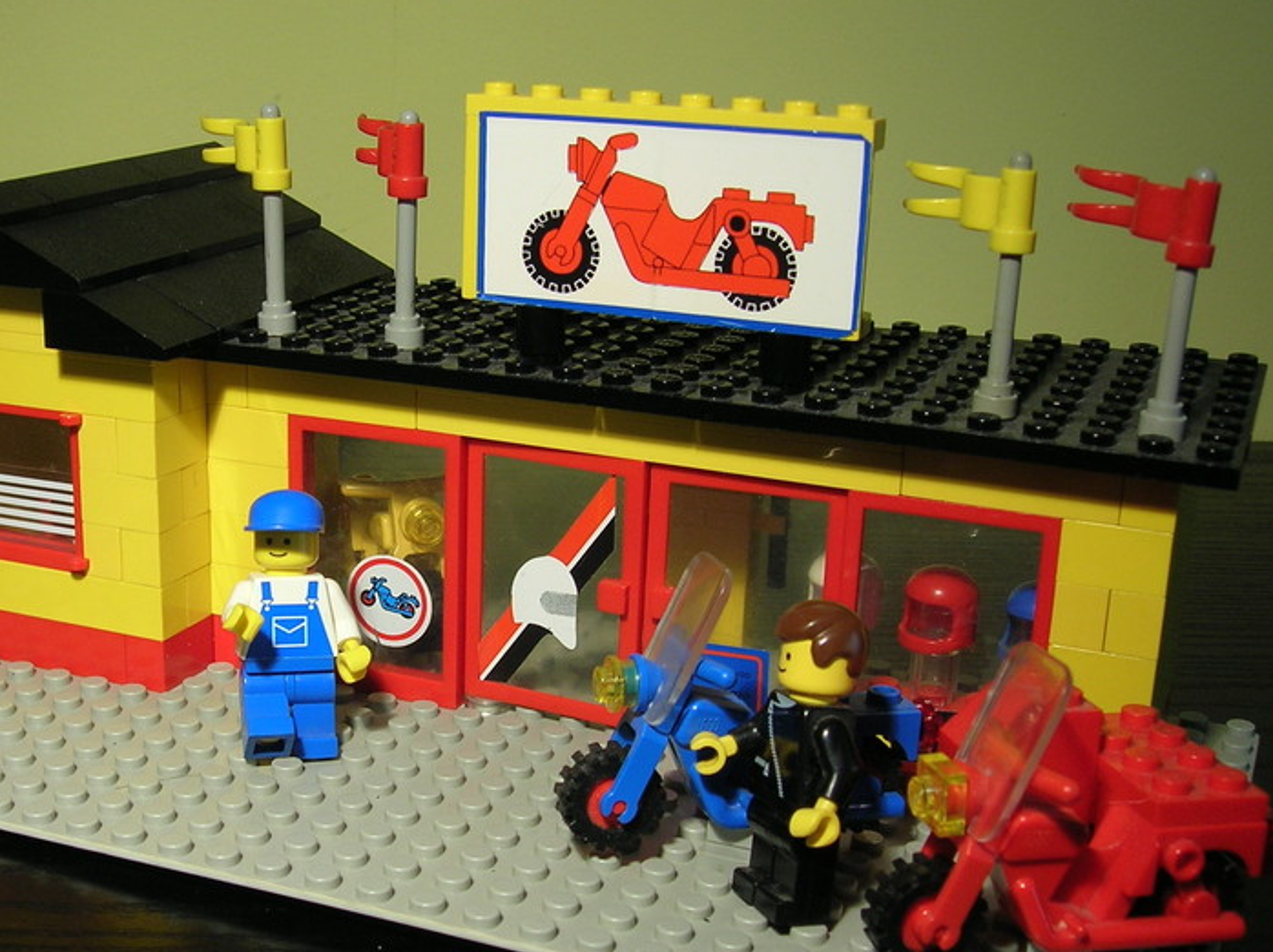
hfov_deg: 38.7
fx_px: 1800
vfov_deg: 29.5
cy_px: 574
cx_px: 485
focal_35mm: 49
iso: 50
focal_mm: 6.4
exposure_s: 1/15.1
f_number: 3
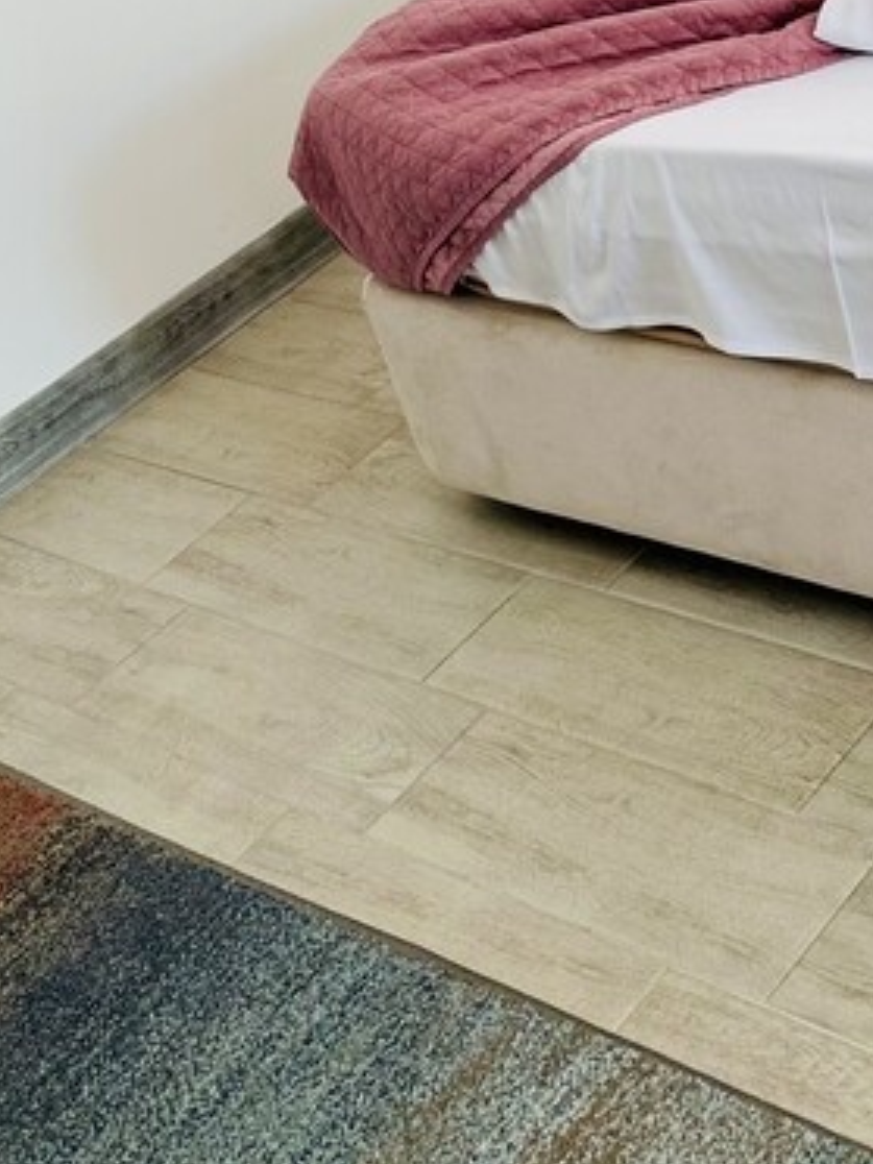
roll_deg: +16.7
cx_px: 792
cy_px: -260
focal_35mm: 66
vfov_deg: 26.0
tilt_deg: -14.0
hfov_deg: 21.7
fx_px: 2219
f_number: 1.78
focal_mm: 6.86
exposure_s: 1/121
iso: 64
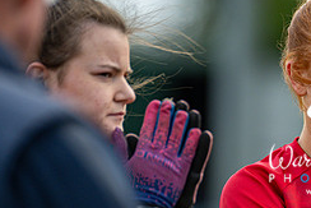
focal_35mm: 713
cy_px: 138
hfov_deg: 2.9
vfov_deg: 1.9
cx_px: 352
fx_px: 6163
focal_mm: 300
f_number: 2.8
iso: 640
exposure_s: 1/4000
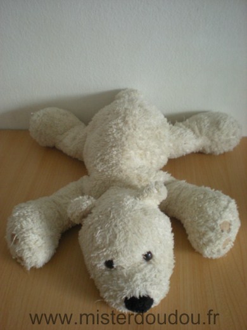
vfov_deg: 49.0
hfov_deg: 37.7
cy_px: 165
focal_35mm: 38
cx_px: 124
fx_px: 362
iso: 254
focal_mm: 6.3
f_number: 3.1
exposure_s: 1/8
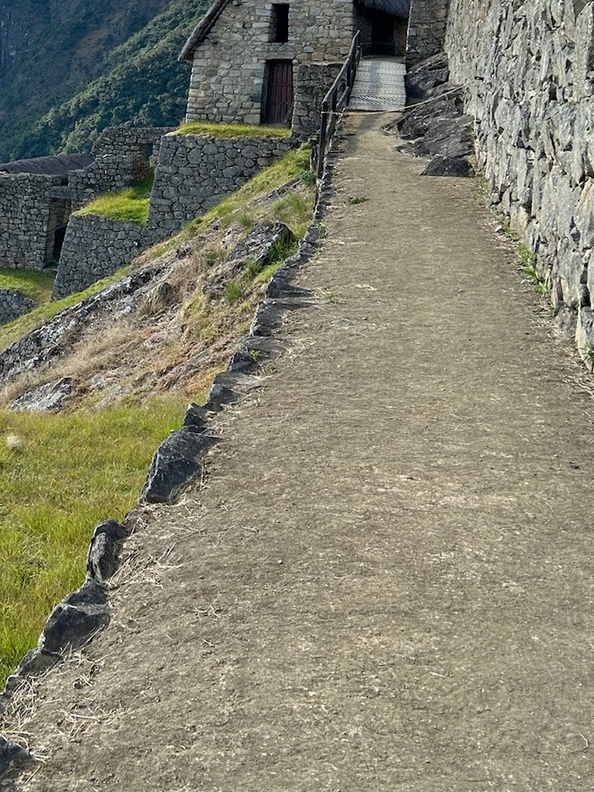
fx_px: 1258
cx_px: -12
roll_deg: -2.3
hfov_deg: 25.2
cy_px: 97
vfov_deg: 33.3
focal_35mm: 55
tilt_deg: -2.2
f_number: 1.5
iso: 50
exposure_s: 1/2353
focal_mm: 5.7
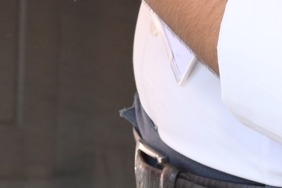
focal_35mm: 204
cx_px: 22
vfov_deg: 6.4
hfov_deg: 10.0
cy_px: -283
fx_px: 1597
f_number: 6.3
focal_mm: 28
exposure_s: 1/160
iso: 320
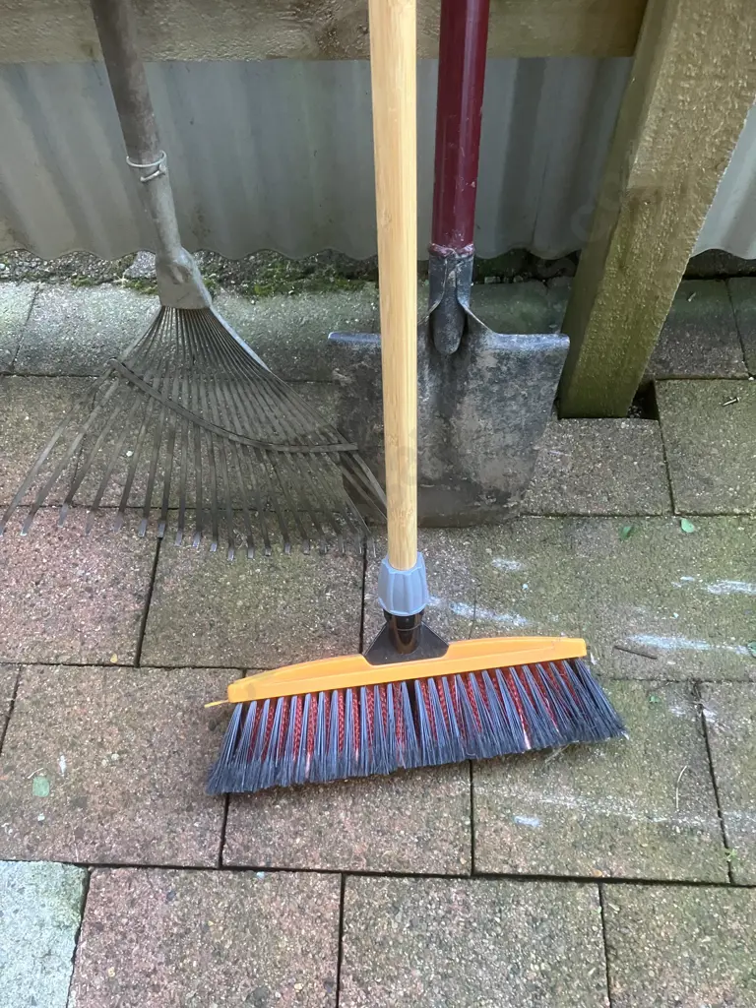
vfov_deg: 63.4
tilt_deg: -60.4
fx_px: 815
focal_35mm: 28
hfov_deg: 49.7
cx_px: 378
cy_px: 504
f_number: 1.8
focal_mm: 3.99
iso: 320
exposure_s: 1/52
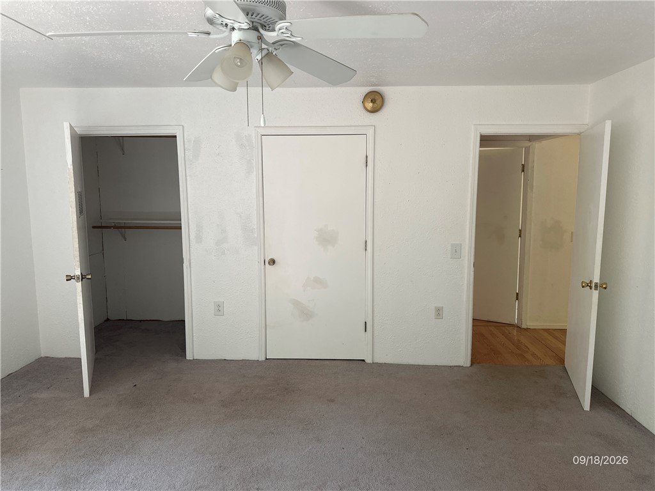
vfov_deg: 56.8
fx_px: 454
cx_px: 328
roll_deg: -1.0
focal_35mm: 24
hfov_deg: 71.6
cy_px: 246
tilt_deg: -4.2
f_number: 1.78
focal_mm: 6.86
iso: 250
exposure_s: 1/100
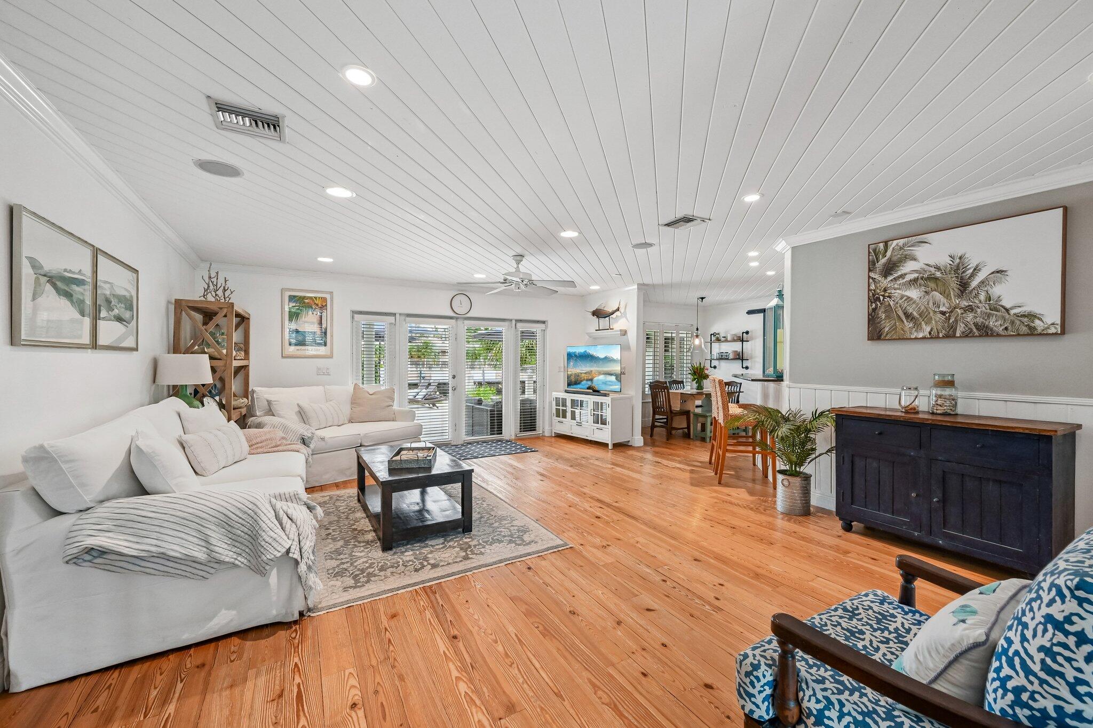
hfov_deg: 104.3
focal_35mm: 14
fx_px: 425
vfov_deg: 81.2
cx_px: 546
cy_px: 364
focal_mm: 14
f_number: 8
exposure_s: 1/125
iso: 3200
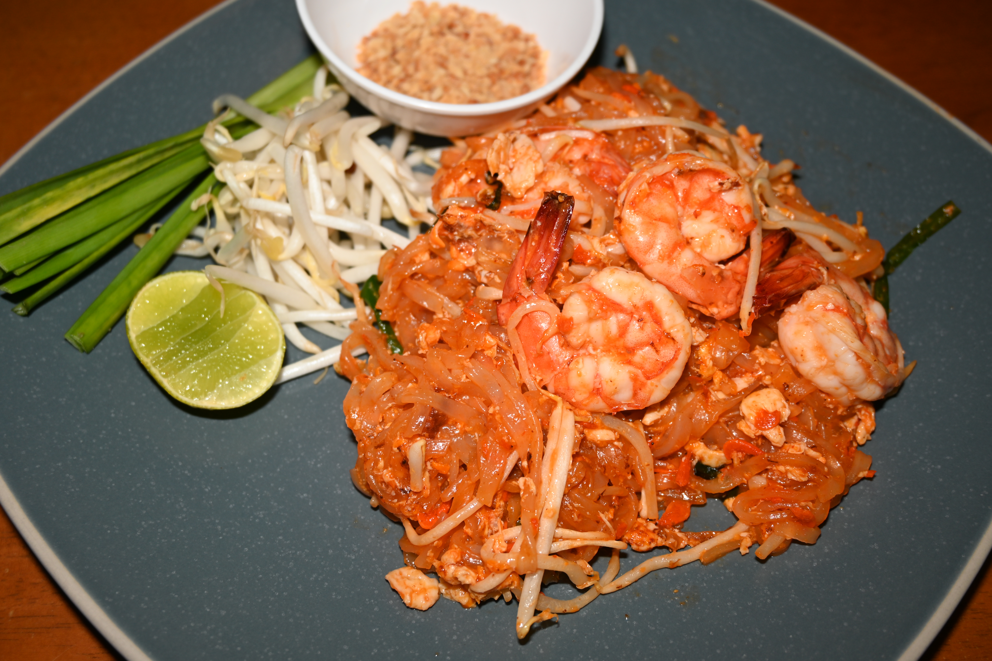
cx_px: 496
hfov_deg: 53.1
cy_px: 330
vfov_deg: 36.9
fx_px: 992
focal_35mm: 36
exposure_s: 1/60
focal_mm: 24
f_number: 4.2
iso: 100
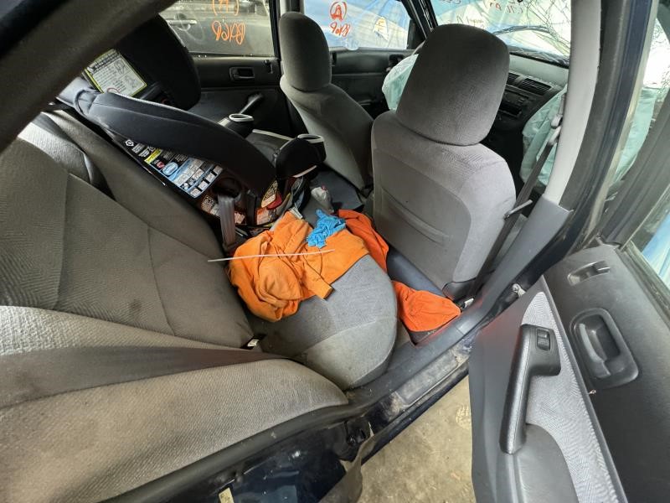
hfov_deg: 102.1
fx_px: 271
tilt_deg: -50.0
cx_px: 335
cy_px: 252
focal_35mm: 14
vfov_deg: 85.7
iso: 500
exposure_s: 1/60
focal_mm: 2.22
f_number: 2.2
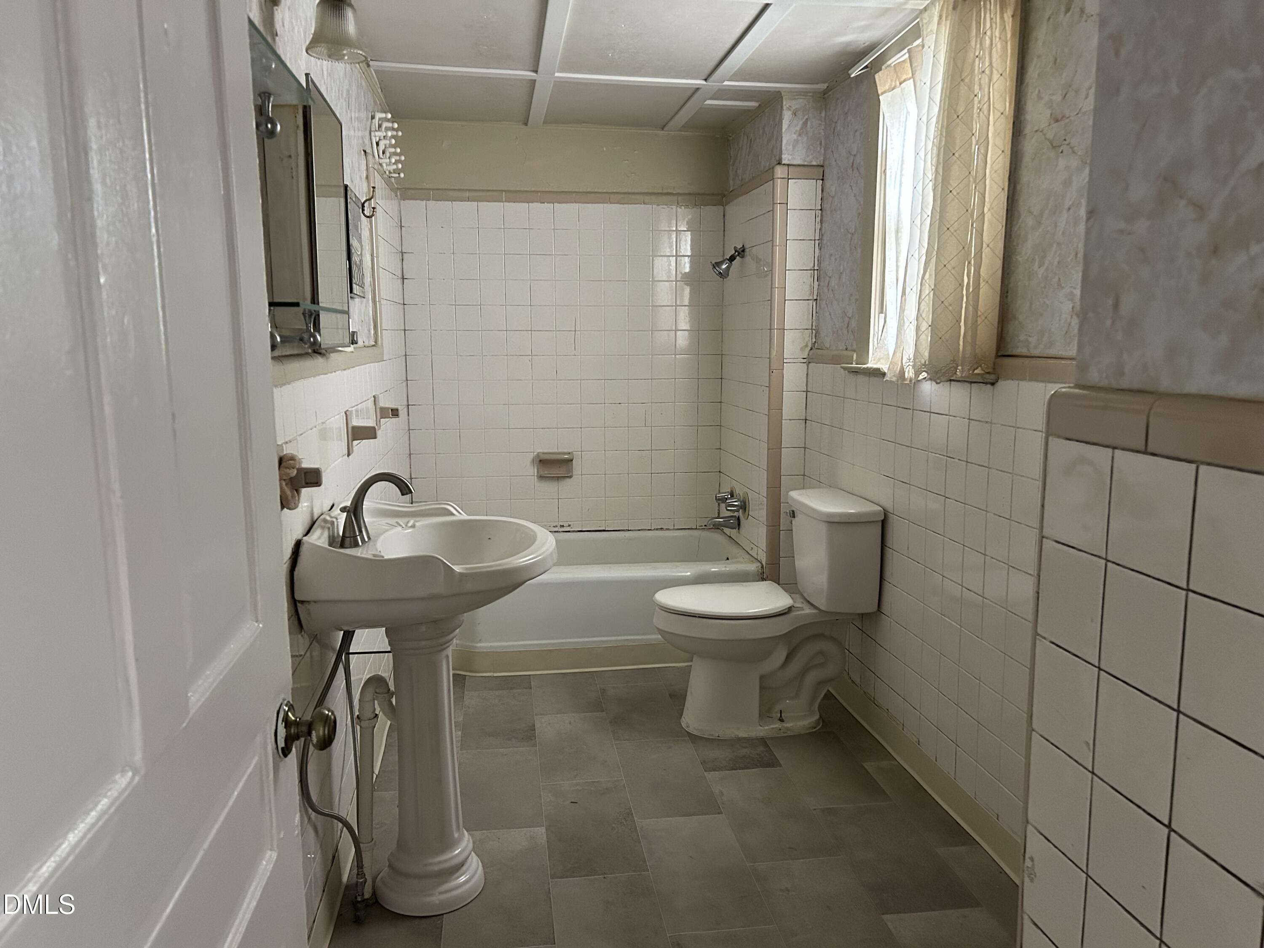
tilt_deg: -10.5
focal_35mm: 26
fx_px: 949
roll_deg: +1.1
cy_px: 474
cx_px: 632
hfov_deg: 67.3
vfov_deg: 53.1
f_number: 1.5
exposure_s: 1/60
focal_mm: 5.7
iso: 500
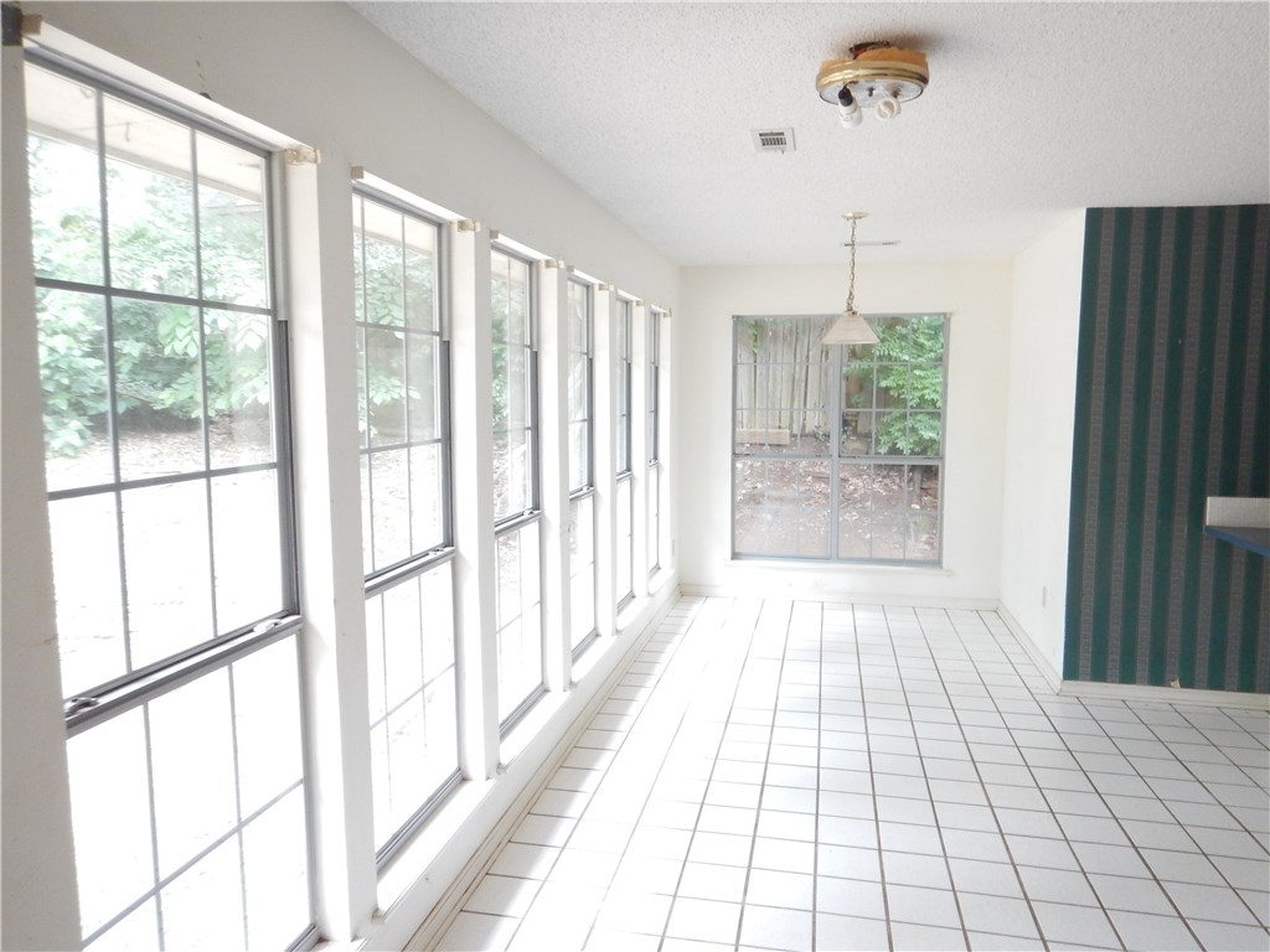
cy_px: 476
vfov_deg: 56.8
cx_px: 635
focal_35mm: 24
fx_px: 881
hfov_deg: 71.6
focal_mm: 4.3
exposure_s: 1/60
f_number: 2.8
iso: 400
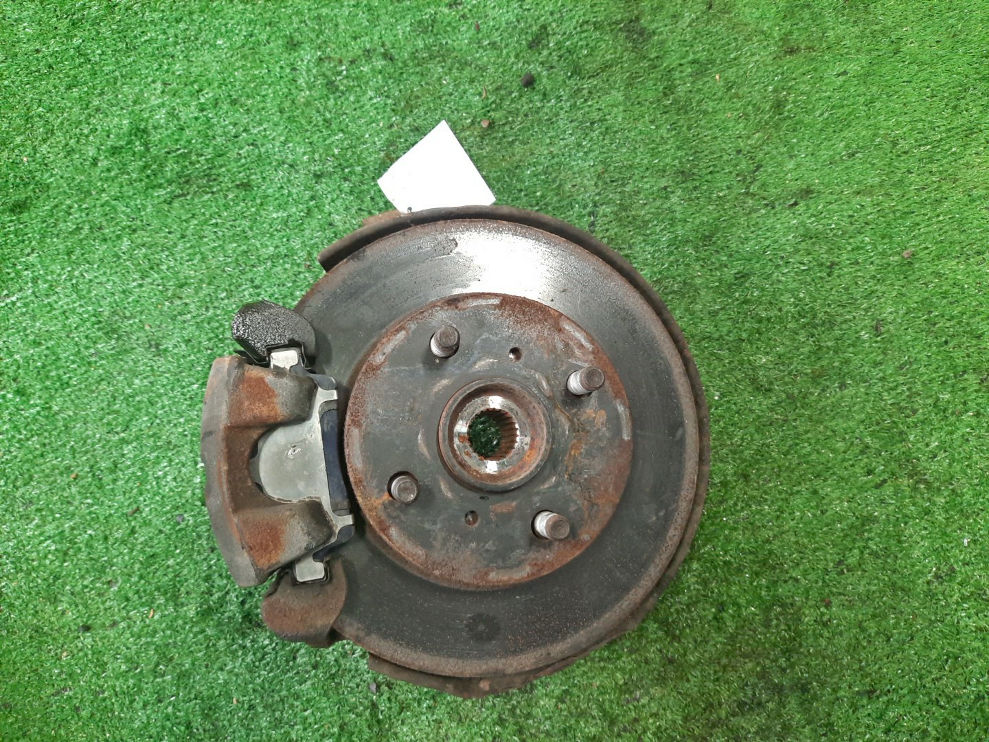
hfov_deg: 69.4
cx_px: 494
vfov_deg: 54.9
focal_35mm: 25
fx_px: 714
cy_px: 371
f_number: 2
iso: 289
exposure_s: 1/50
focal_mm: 4.6
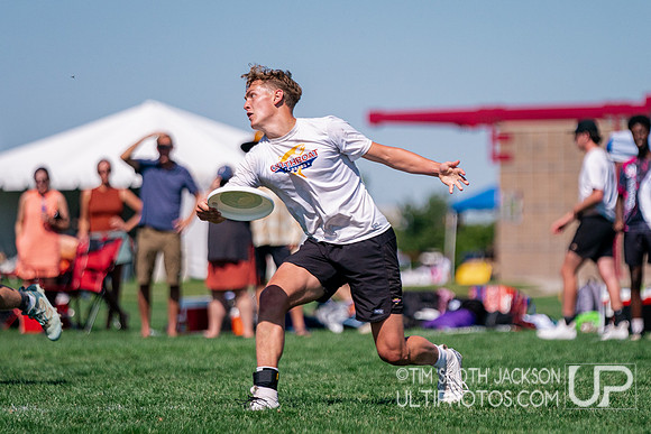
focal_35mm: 340
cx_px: 389
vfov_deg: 4.0
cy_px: 200
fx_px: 6149
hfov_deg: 6.1
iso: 640
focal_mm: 200
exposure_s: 1/16000
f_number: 2.8
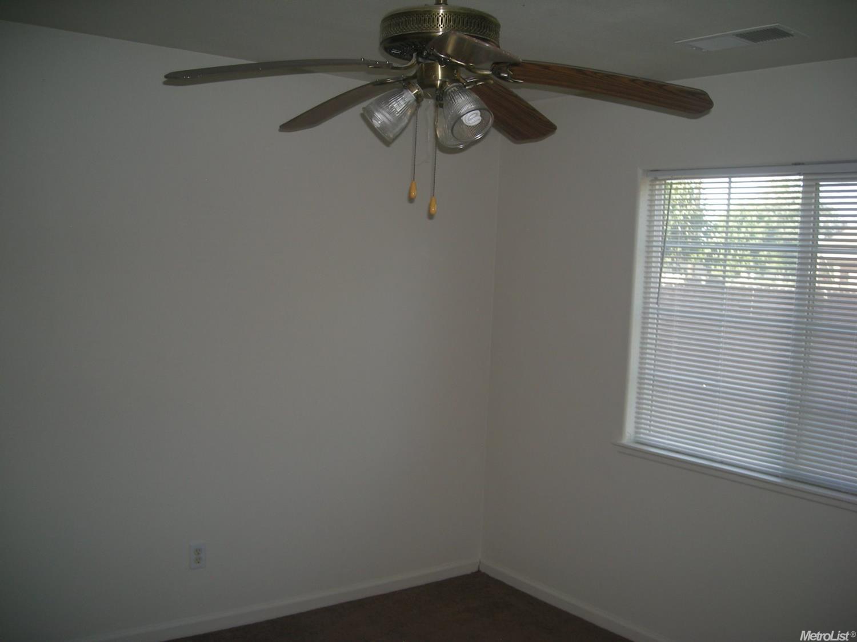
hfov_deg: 52.6
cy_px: 321
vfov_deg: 40.7
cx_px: 428
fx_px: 866
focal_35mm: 35
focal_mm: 5.7
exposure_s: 1/46.5
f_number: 2.8
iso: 56
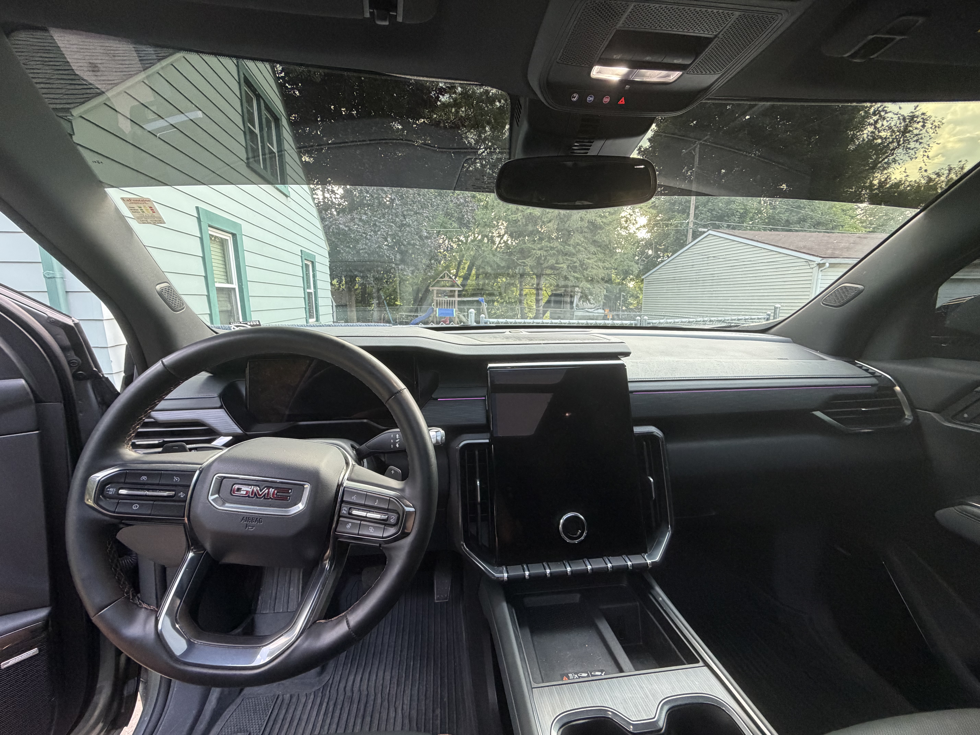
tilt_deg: -9.7
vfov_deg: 85.7
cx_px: 490
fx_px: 396
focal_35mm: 14
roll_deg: +0.4
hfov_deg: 102.1
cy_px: 368
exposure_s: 1/121
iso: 320
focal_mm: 2.22
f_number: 2.2
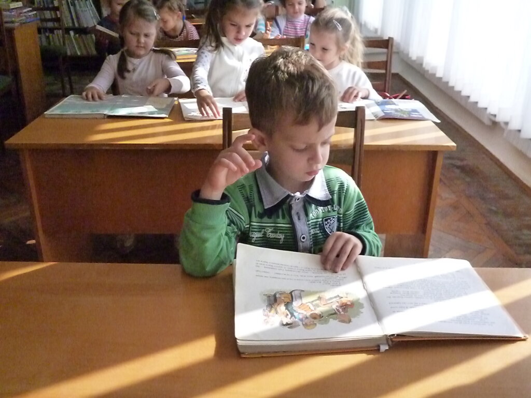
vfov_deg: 39.7
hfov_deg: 51.4
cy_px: 199
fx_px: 552
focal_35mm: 36
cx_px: 266
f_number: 10
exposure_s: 1/500
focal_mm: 6.4
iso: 2500
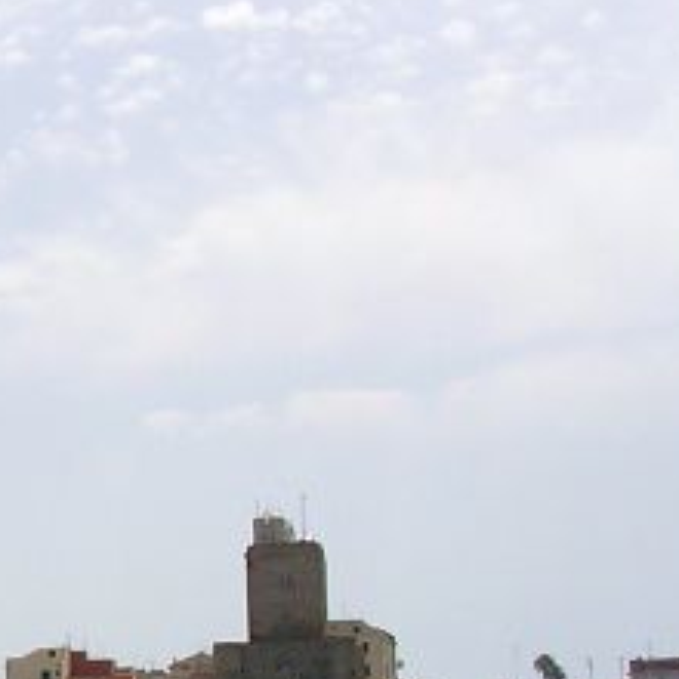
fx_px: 2707
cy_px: 512
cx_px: -364
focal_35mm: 122
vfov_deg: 14.2
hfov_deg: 13.4
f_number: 5.6
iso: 50
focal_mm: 5.8
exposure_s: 1/642
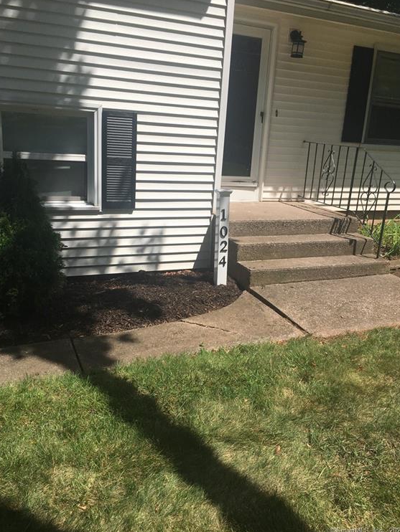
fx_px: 462
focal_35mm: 30
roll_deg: -3.6
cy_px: 260
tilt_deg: -13.6
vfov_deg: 59.9
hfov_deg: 46.8
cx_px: 201
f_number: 2.2
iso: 25
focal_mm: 4.15
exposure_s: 1/2262
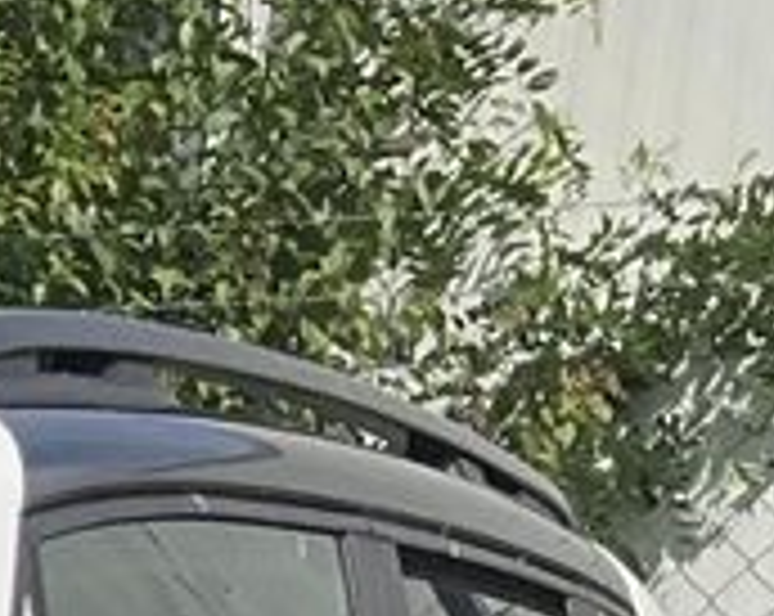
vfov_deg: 6.9
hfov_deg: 8.7
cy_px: 1897
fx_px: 4528
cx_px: -1179
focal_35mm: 198
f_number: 1.8
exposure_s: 1/3322
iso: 25
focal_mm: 3
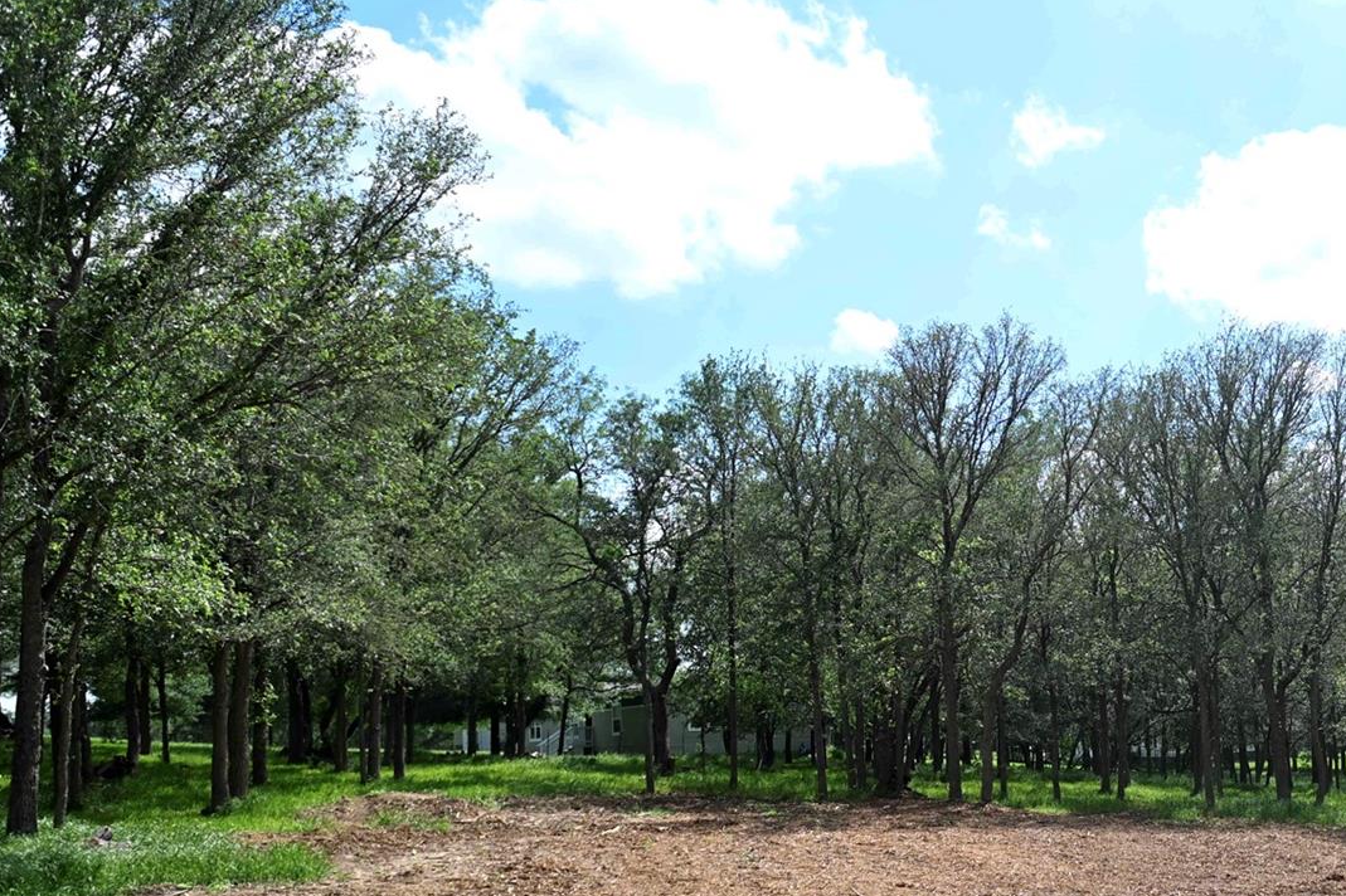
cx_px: 1200
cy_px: 615
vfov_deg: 29.0
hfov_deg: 39.8
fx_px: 1719
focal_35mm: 46
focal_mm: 24
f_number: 3.5
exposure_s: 1/4000
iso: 320
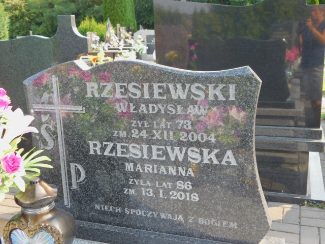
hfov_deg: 46.8
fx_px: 376
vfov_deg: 36.0
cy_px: 122
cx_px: 162
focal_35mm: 40
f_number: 3.6
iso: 125
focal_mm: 7.1
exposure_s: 1/160
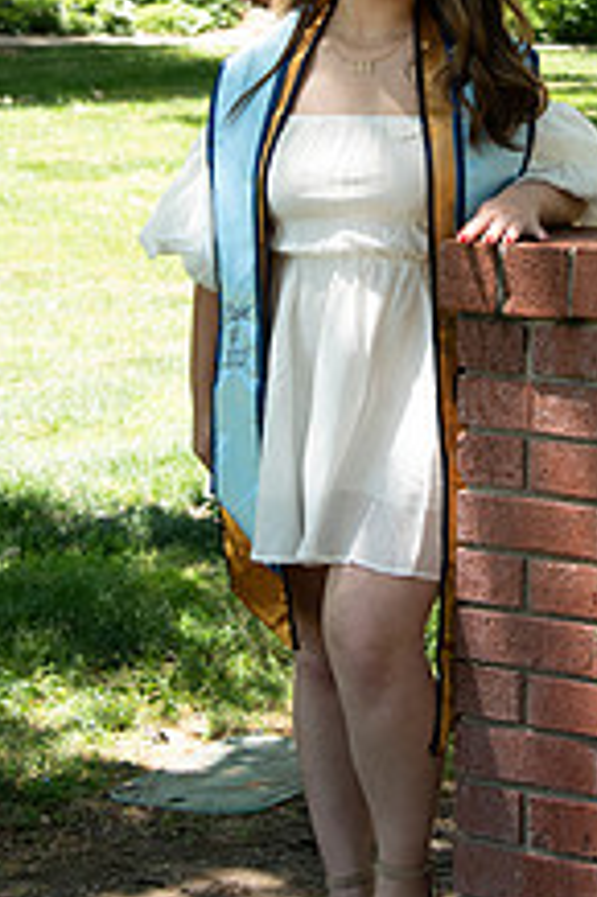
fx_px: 2990
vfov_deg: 16.9
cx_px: 449
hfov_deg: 11.4
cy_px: 99
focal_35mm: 120
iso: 640
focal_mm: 58
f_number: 5.6
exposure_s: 1/400
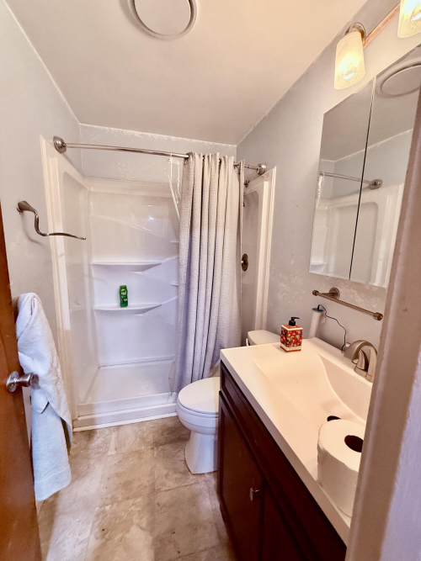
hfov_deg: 85.7
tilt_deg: -9.2
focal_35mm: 14
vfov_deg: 102.1
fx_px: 227
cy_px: 280
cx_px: 210
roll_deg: -1.1
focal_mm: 2.22
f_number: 2.2
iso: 500
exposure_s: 1/60
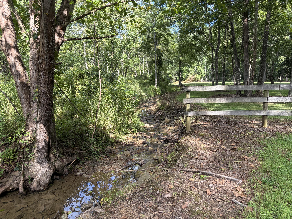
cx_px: 146
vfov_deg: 53.1
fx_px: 219
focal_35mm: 26
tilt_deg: -9.4
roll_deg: +2.3
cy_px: 110
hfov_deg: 67.3
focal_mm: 5.96
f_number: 1.6
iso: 50
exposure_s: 1/361
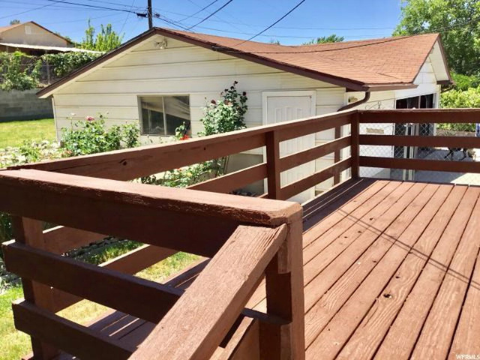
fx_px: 430
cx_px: 240
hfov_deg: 58.4
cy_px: 180
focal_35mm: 31
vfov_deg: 45.4
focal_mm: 3.3
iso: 25
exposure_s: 1/776
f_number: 2.4
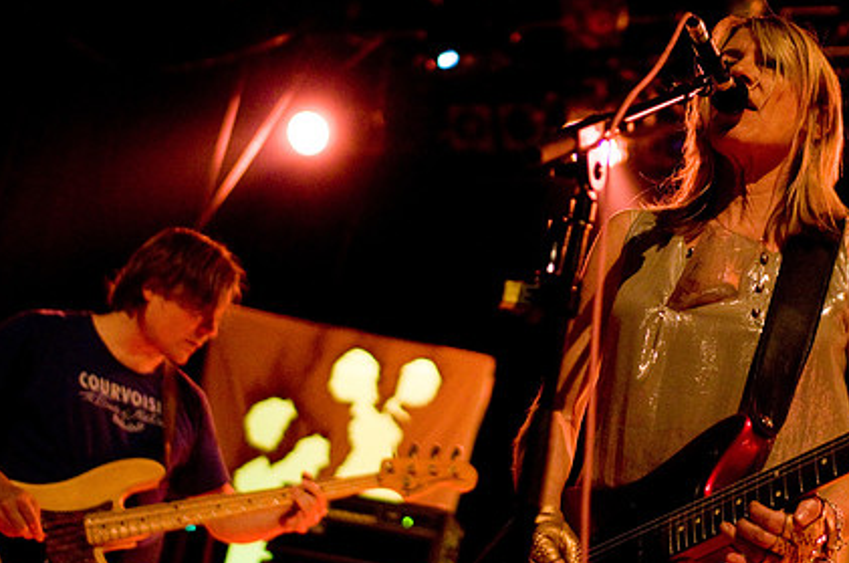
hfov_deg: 32.2
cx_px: 561
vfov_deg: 21.8
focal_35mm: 62
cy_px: 269
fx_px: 1459
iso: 1000
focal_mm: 30
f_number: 1.8
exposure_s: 1/160
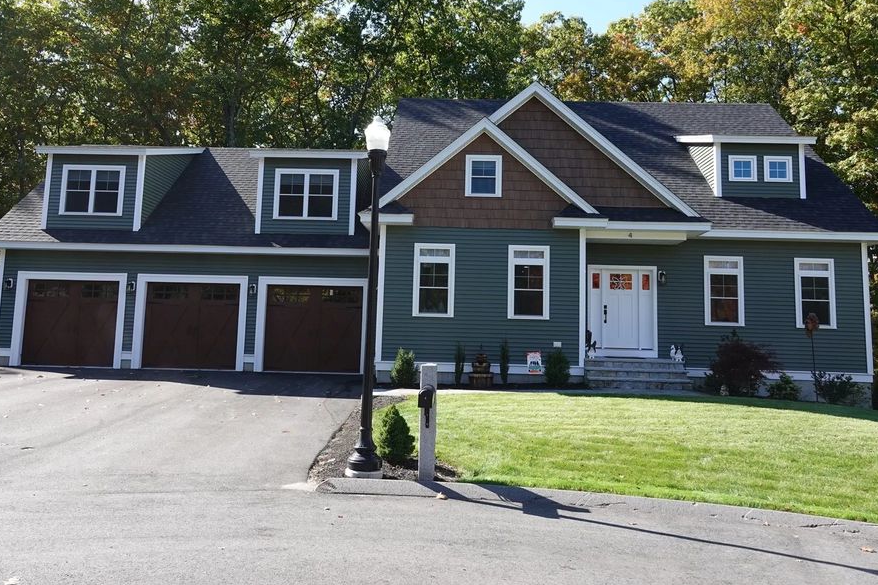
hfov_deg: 65.5
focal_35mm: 28
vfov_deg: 46.2
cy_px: 248
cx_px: 434
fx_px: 683
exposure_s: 1/250
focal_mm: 8.82
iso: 100
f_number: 4
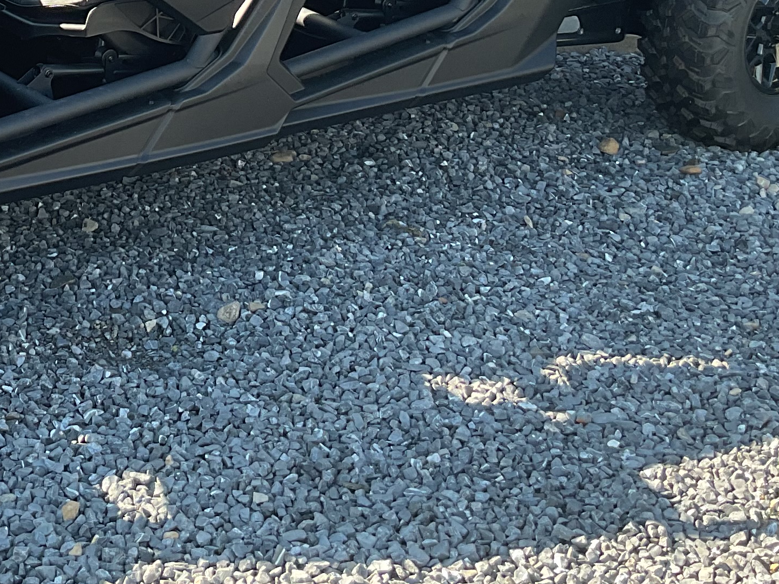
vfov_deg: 17.4
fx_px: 1823
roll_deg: +0.3
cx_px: 98
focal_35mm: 81
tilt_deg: -5.1
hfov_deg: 23.6
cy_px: -117
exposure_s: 1/182
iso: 16
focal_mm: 3
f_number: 1.8
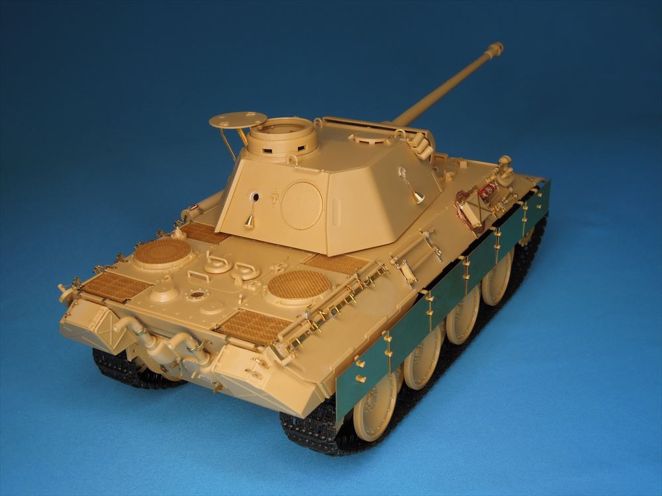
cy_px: 248
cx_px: 331
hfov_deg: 38.2
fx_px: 956
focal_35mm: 50
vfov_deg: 29.1
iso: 160
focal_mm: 9
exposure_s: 1/80
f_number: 5.2
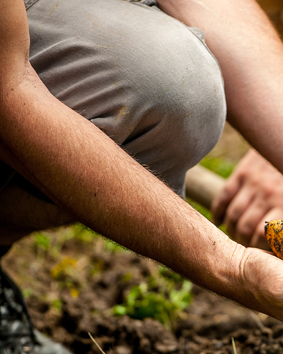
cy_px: 221
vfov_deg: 4.8
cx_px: 304
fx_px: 4217
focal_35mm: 403
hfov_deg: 3.8
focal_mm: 200
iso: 200
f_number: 2.8
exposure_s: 1/1250
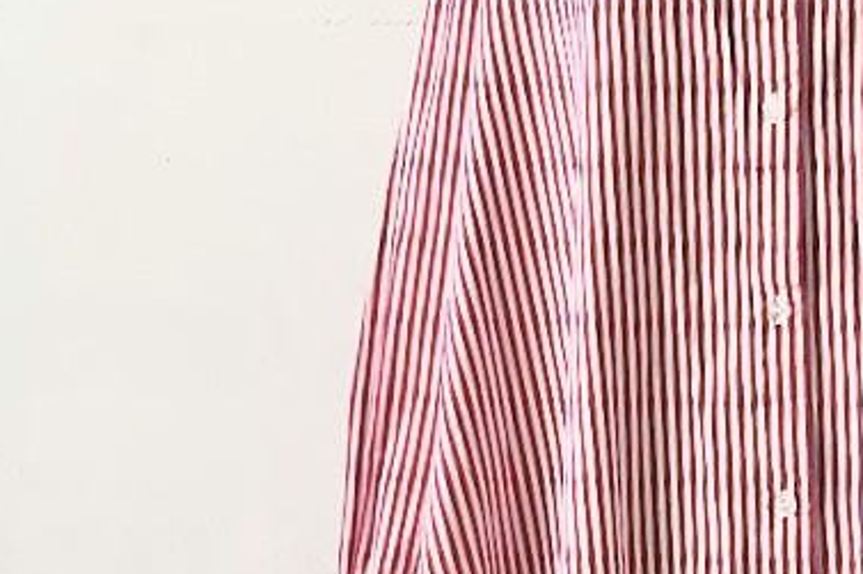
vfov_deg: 15.6
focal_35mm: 87
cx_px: 790
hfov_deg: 22.8
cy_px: 404
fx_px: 2085
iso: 500
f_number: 1.5
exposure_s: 1/60
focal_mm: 5.7
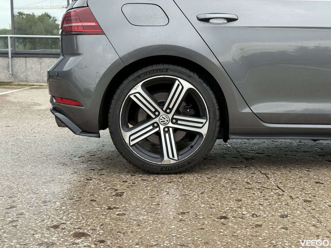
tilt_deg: -7.3
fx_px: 459
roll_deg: -0.3
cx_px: 166
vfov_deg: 30.3
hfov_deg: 39.7
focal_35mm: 48
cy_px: 124
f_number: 1.78
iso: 100
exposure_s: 1/636
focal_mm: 6.76
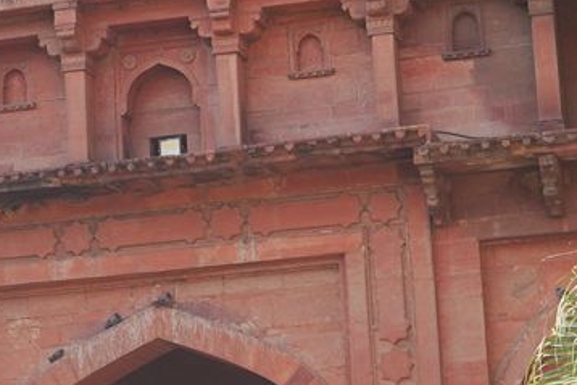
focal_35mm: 134
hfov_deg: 15.2
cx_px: 119
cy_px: 279
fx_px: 2148
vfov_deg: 10.2
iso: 100
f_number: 11
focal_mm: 24
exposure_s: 1/100
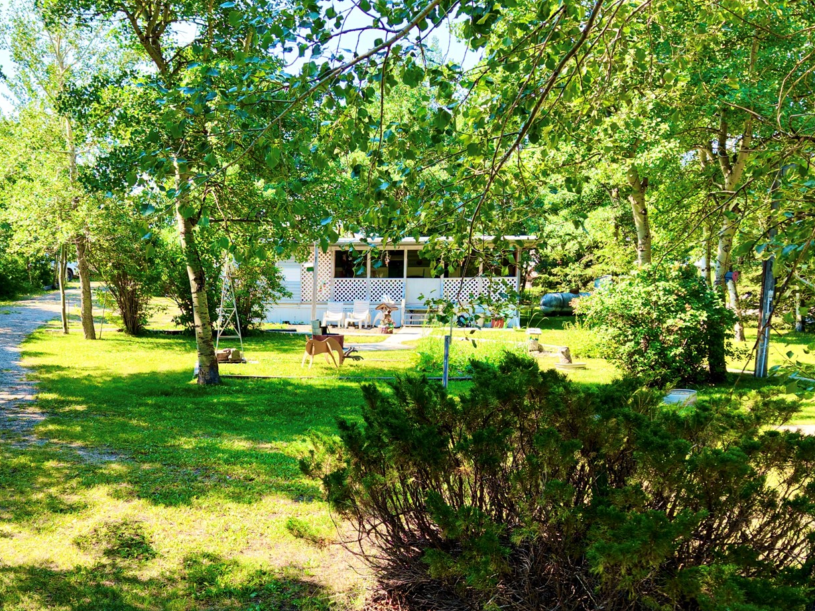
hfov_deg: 46.3
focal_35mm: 40
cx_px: 295
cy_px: 435
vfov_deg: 35.4
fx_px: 942
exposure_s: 1/400
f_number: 1.8
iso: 100
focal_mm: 8.67
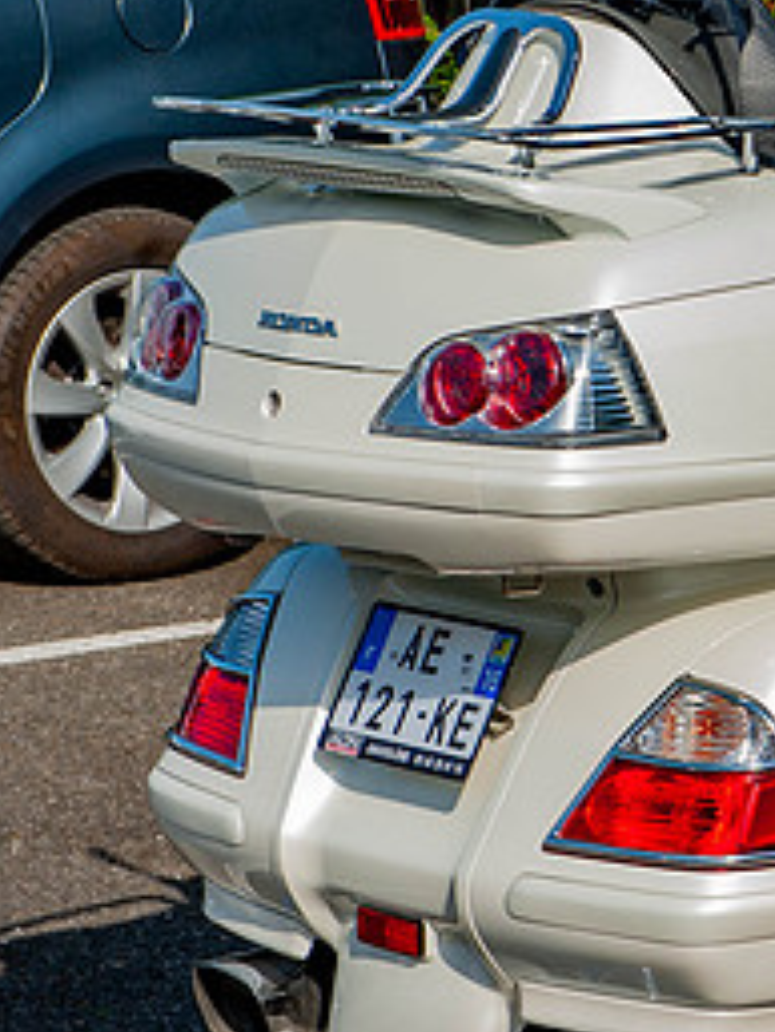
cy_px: 404
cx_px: 1306
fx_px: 5518
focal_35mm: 185
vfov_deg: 10.7
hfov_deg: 7.8
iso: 400
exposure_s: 1/400
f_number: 10
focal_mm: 70
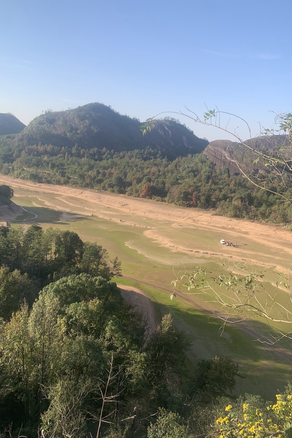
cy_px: 215
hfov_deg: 46.4
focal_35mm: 28
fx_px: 341
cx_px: 135
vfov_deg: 65.5
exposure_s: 1/1190
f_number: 1.8
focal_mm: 4.25
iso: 25
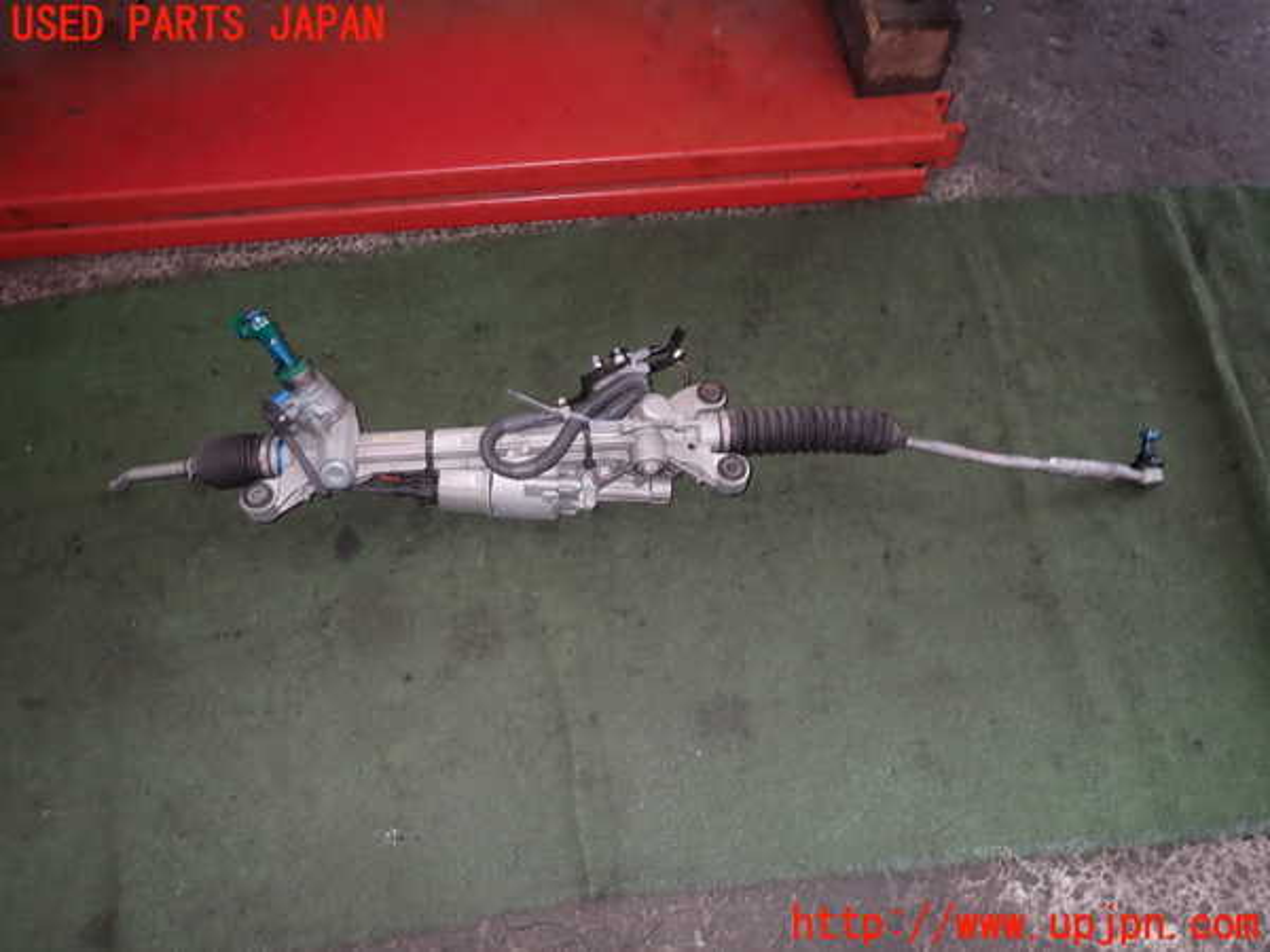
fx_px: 917
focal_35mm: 25
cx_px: 635
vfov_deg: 54.9
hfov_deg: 69.4
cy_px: 476
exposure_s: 1/60
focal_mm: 4.5
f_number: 2
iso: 125
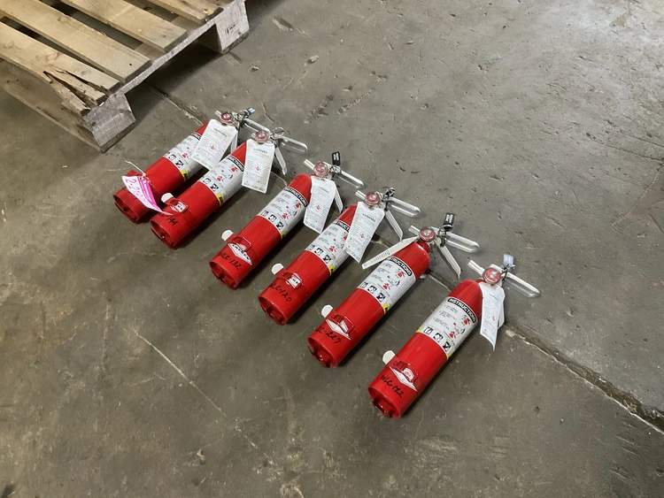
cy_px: 249
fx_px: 556
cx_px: 332
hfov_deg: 61.6
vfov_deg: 48.3
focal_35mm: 29
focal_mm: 3
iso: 200
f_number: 1.8
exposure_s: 1/60
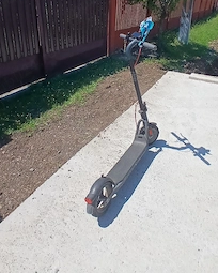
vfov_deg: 64.0
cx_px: 126
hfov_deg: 54.7
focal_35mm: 26
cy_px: 87
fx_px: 210
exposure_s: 1/2000
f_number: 2.2
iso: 50
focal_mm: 1.4
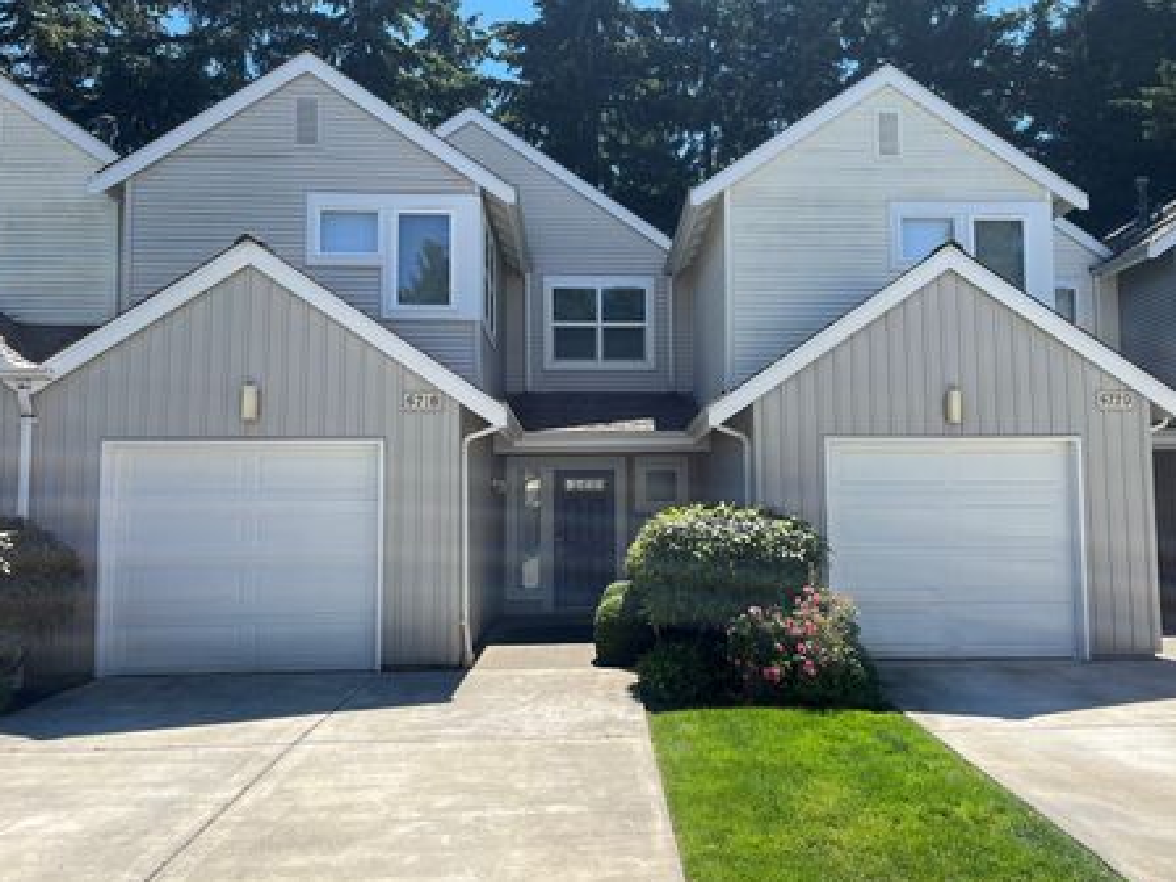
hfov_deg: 61.6
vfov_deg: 48.2
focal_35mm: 29
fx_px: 985
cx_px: 635
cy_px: 445
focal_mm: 5.1
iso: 50
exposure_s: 1/2062
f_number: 1.6
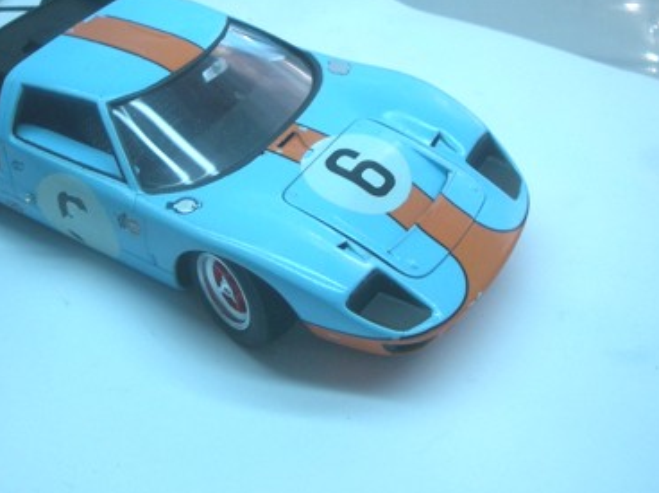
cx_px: 246
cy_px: 141
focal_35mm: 54
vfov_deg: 26.7
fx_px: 1027
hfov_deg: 35.4
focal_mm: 5.8
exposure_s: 1/100
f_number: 2.6
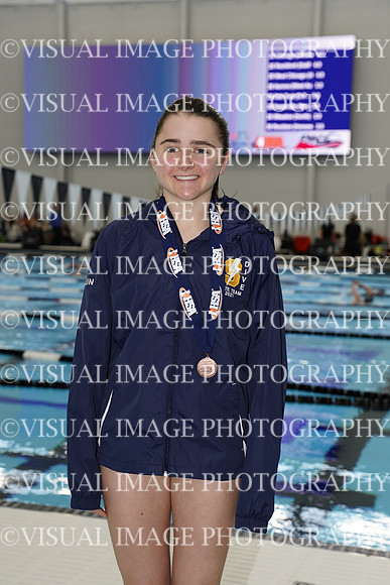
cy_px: 292
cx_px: 195
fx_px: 1023
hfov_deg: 21.6
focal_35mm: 63
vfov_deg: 31.9
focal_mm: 63
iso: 1250
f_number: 5.6
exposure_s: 1/200
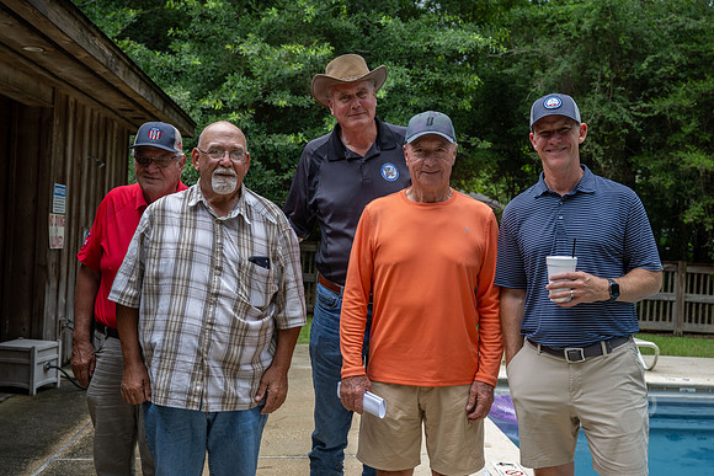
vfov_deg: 32.6
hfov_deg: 47.4
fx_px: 813
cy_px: 238
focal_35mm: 41
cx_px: 357
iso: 560
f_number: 5
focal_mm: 41
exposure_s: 1/100
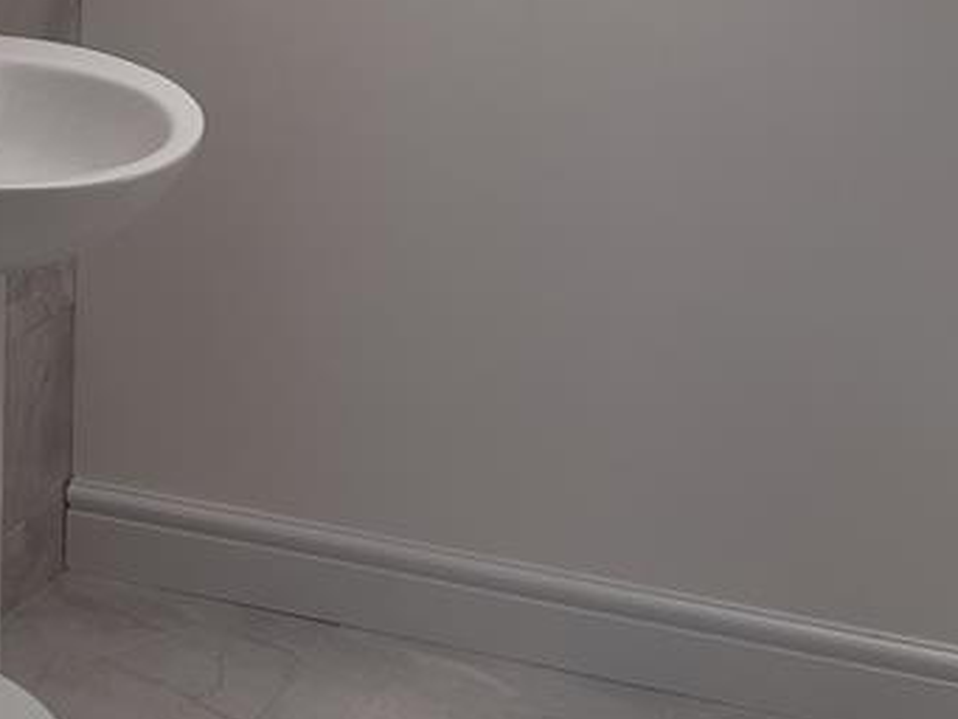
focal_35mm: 78
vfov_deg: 18.1
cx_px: 340
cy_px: -112
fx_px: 2159
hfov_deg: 24.9
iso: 40
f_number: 1.7
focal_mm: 3.92
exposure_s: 1/201
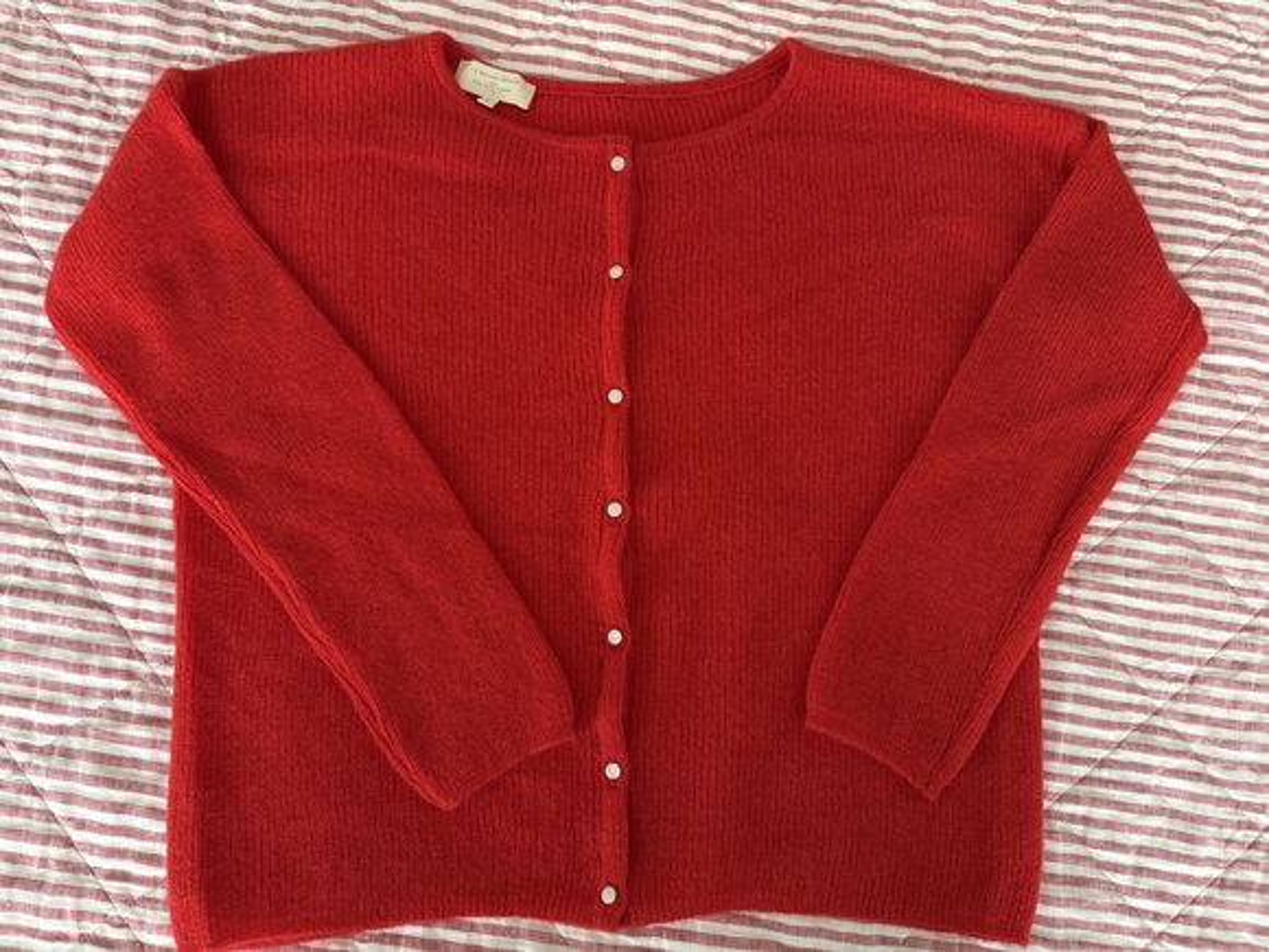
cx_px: 634
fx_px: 880
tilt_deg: -81.1
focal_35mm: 24
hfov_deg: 71.6
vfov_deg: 56.8
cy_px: 476
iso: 1000
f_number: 1.78
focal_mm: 6.76
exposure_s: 1/40
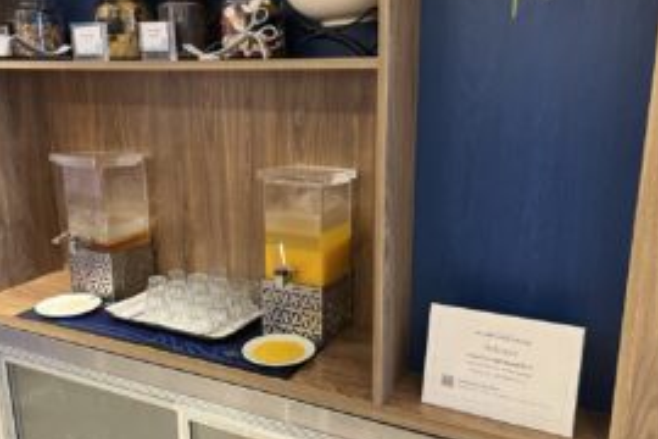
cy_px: 237
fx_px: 658
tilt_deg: -16.2
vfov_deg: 36.9
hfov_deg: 53.1
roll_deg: +0.7
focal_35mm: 36
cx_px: 314
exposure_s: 1/50
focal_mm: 5.1
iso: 320
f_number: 1.6
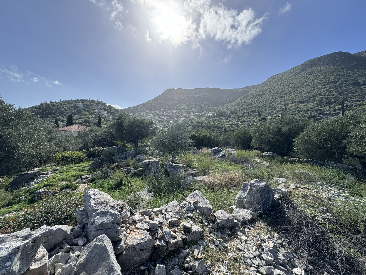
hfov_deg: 102.1
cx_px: 183
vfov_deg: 85.7
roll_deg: -3.8
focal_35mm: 14
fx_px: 148
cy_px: 138
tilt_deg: -0.6
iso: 50
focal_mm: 2.22
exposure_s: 1/1536
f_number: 2.2
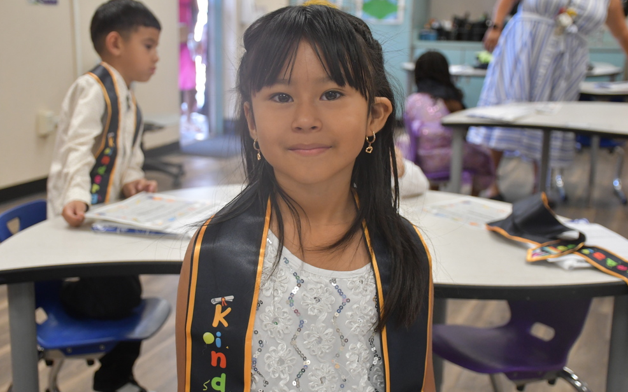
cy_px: 200
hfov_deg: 37.5
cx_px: 310
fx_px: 924
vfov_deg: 24.0
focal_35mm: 54
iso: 1800
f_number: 4.2
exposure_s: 1/125
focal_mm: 34
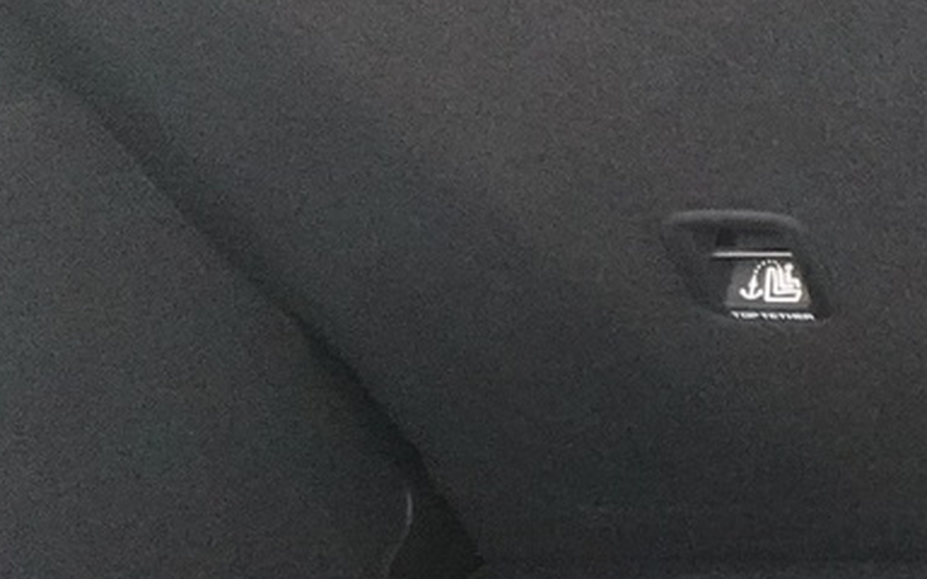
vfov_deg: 15.2
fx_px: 2173
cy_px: 374
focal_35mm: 86
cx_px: 1456
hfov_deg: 20.1
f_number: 2
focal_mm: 7.6
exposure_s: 1/80
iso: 4000
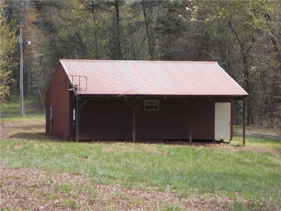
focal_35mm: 130
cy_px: 106
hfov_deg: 15.2
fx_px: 1055
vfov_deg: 11.4
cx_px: 140
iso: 80
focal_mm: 23
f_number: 6.5
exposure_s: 1/160
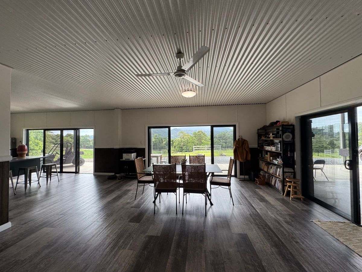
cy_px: 136
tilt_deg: +1.7
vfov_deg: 85.7
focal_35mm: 14
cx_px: 181
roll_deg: +0.9
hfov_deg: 102.1
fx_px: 146
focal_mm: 2.22
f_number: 2.2
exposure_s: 1/145
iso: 40
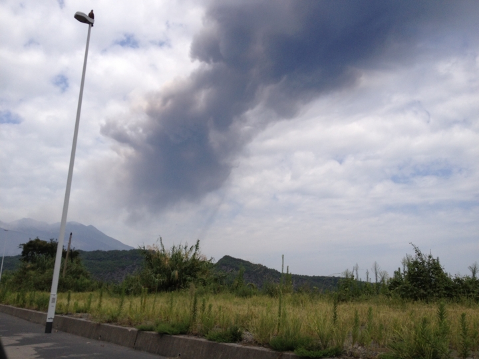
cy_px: 180
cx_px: 240
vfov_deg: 40.7
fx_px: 484
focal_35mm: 35
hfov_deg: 52.6
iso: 50
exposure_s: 1/2632
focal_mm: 4.28
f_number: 2.4
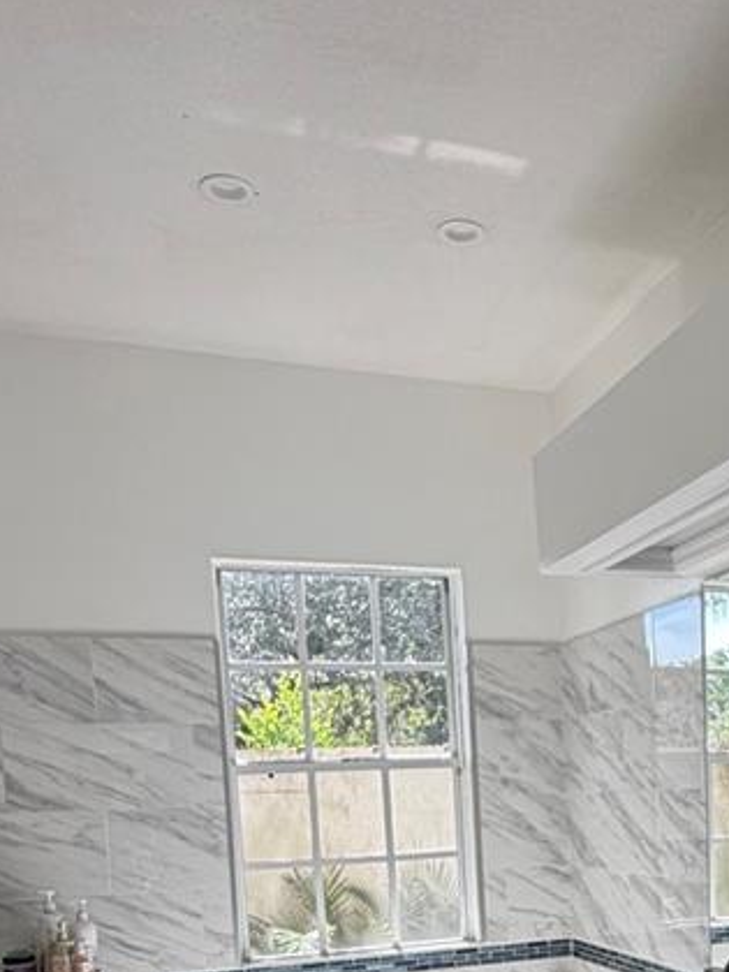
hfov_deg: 34.3
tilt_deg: -4.9
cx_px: 634
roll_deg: +2.2
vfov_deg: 42.5
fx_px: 1123
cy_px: 896
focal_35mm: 40
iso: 80
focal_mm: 2.22
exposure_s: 1/121
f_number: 2.2
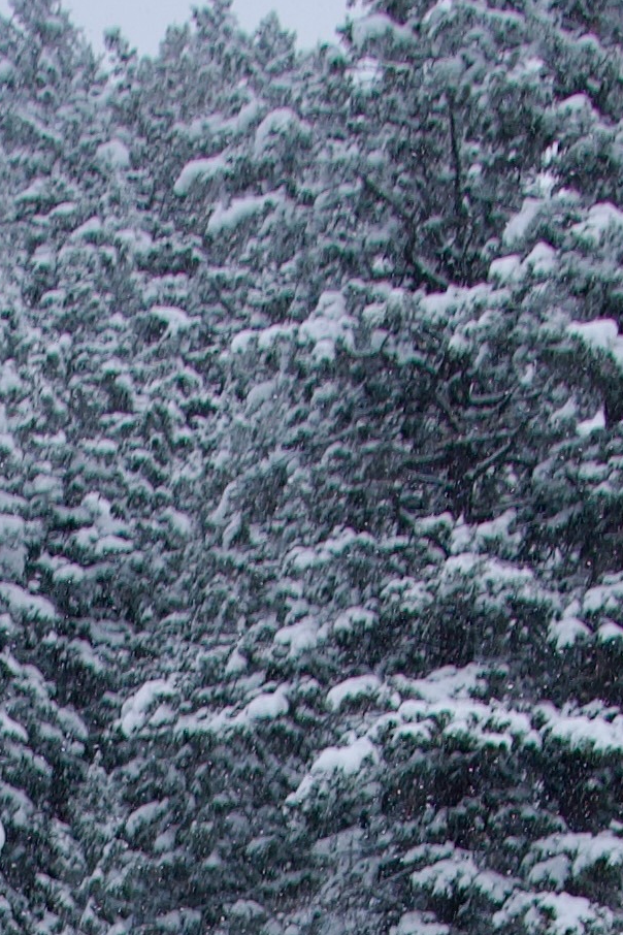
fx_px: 2453
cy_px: 1383
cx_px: 133
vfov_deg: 19.1
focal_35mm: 94
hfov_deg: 14.4
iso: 100
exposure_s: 1/250
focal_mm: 21
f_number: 5
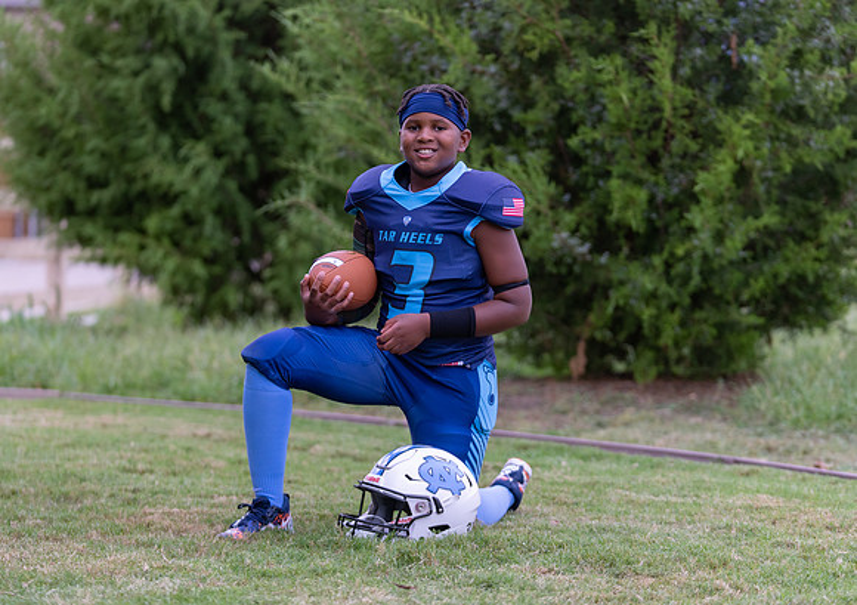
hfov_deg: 17.7
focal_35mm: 114
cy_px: 276
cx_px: 431
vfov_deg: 12.5
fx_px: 2760
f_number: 2.8
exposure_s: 1/320
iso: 400
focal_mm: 97
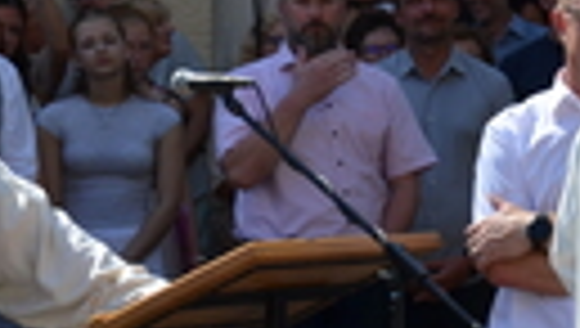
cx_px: 922
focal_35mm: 284
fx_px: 4374
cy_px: 121
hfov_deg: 7.4
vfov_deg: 4.3
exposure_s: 1/250
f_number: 8
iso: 140
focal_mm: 52
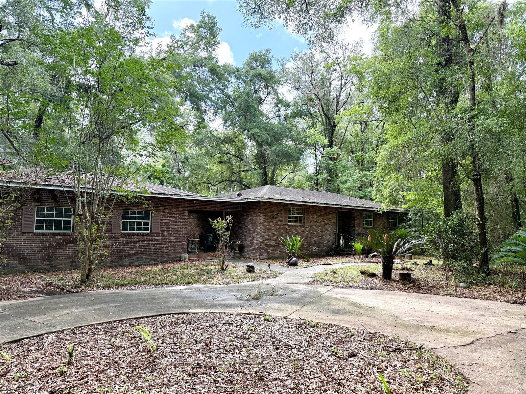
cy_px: 197
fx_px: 365
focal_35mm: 24
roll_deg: -1.0
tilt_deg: +5.0
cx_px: 263
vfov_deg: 56.8
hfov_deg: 71.6
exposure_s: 1/637
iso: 100
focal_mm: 6.76
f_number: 1.78
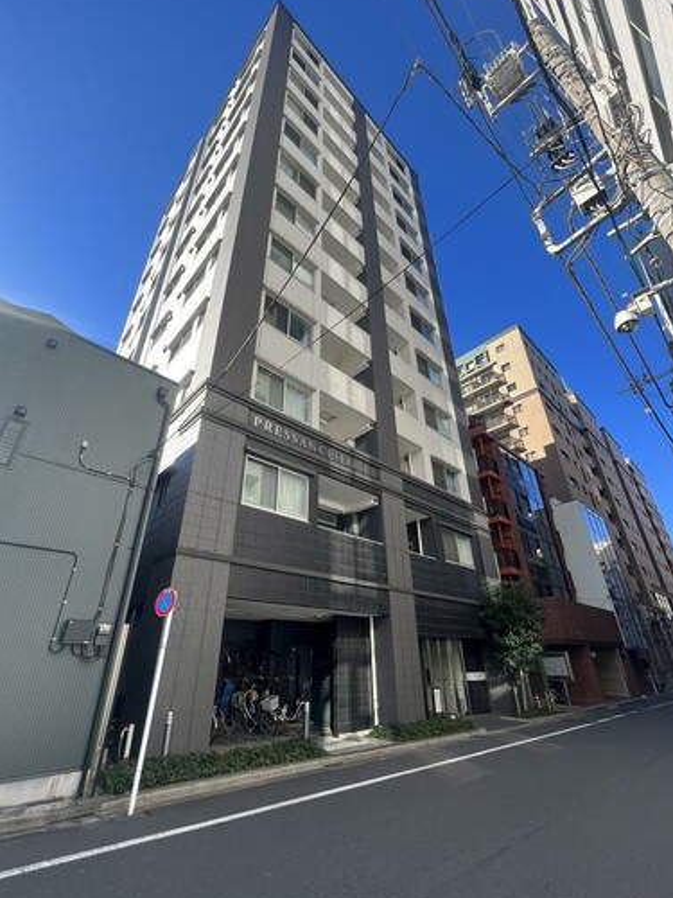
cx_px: 332
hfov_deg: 85.7
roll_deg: -0.2
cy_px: 456
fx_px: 363
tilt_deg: +28.1
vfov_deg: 102.1
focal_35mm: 14
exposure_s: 1/555
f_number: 1.8
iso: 32
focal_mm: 1.57
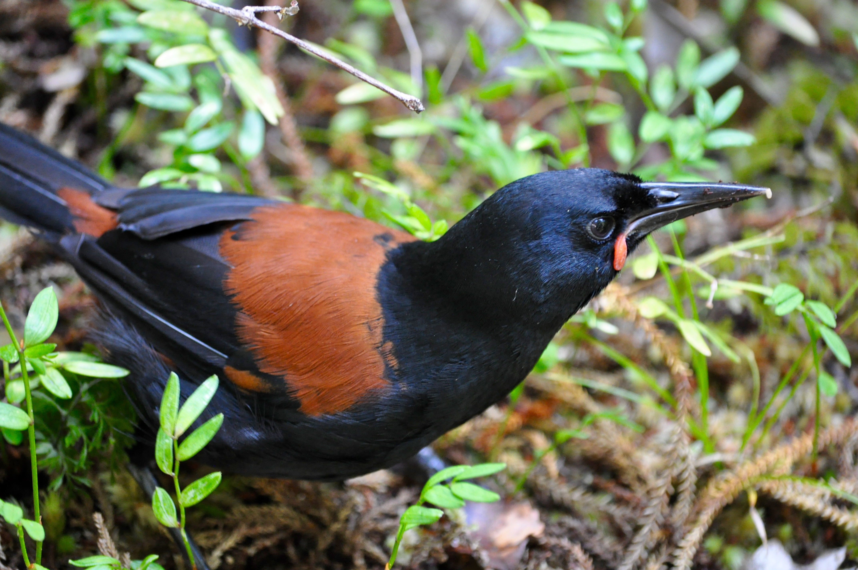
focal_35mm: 225
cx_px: 429
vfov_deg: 6.1
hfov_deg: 9.2
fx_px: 5356
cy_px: 285
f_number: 4.8
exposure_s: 1/80
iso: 1600
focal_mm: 150
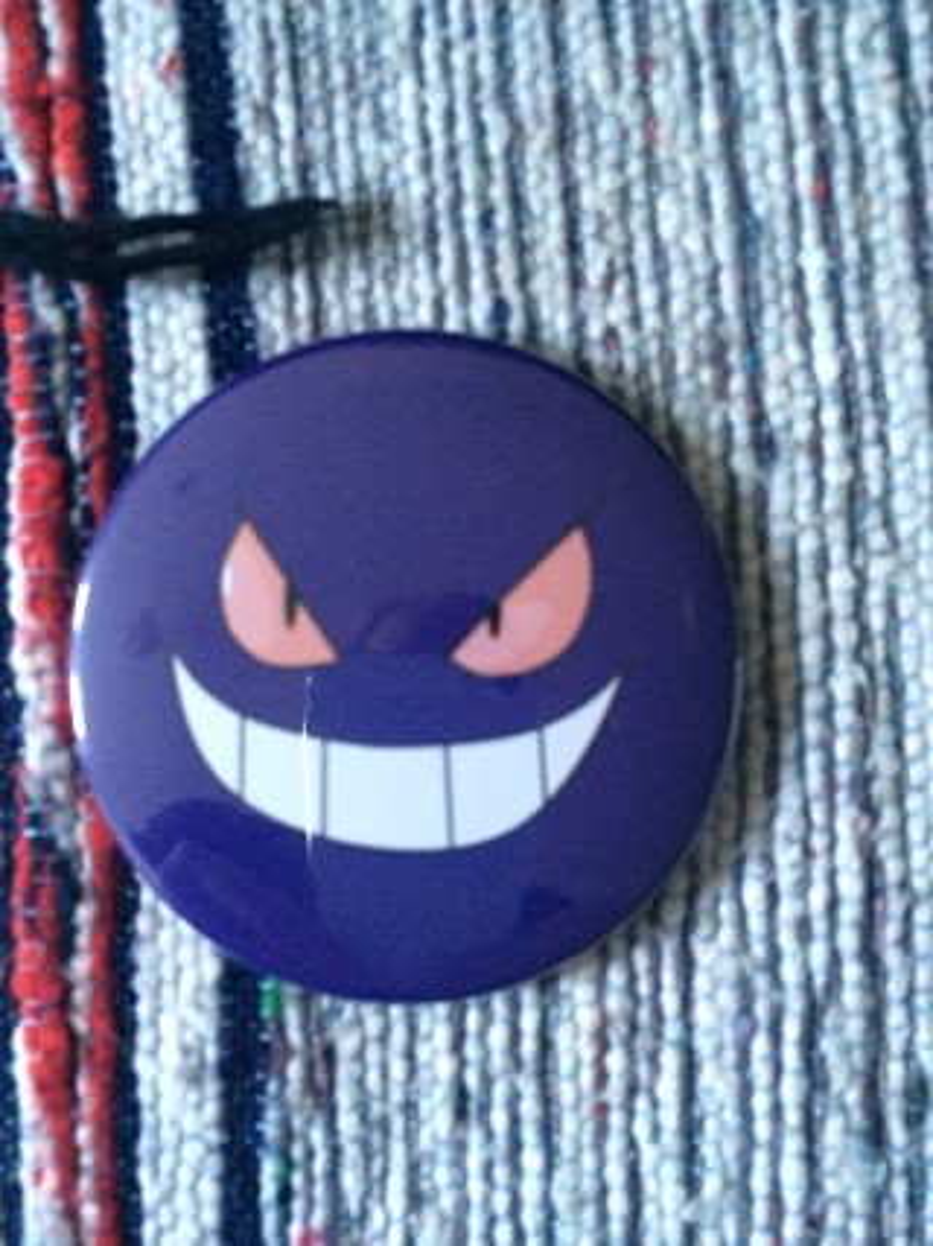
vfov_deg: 61.7
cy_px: 623
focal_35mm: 29
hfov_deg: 48.2
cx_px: 466
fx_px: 1043
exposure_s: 1/17
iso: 400
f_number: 2.2
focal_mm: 4.15
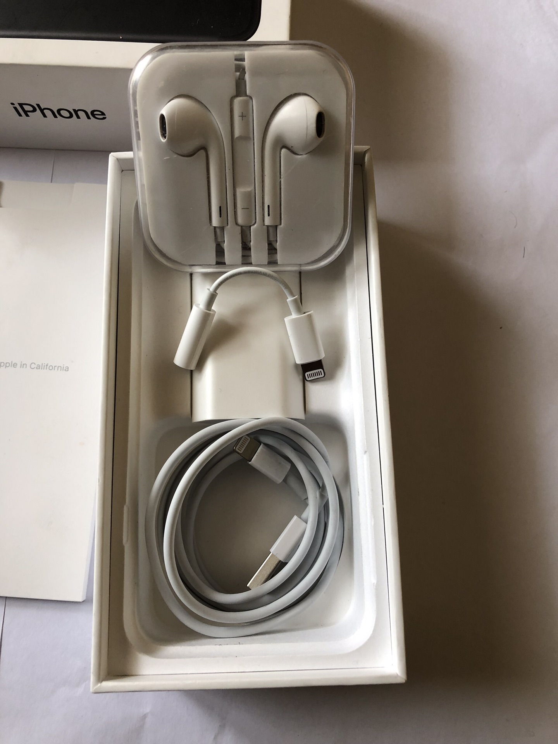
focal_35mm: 28
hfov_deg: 49.7
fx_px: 602
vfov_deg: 63.4
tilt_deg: -76.4
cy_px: 372
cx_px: 279
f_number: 1.8
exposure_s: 1/24
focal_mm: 4
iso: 40
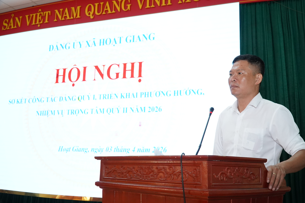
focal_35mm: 36
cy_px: 102
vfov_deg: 36.9
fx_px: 305
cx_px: 152
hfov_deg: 53.1
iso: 4000
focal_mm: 24
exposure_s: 1/100
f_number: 7.1
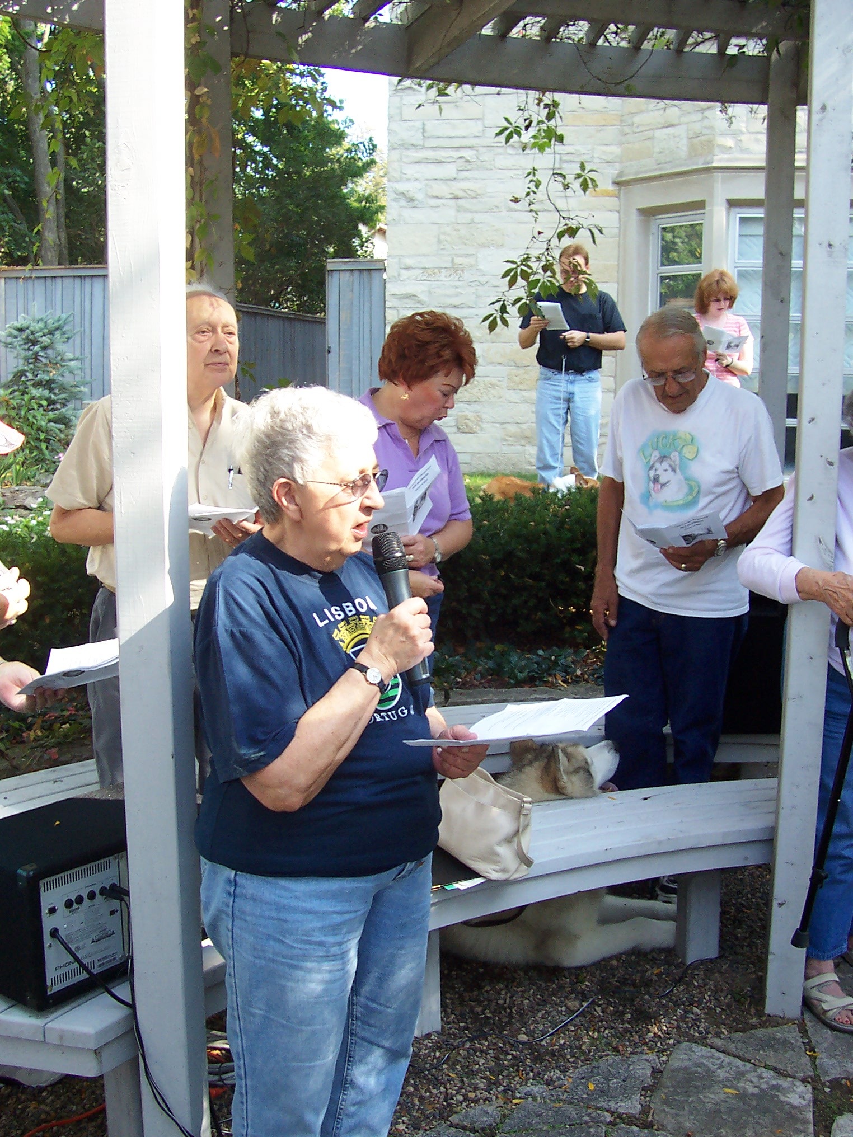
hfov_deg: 38.7
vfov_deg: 50.1
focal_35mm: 37
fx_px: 1216
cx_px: 426
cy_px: 568
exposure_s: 1/180
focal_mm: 5.6
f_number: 2.8
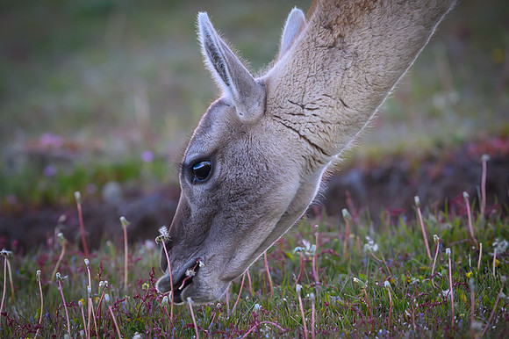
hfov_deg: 3.3
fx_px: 8711
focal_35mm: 617
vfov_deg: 2.2
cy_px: 187
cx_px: 254
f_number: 5.6
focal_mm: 560
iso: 1600
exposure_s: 1/800
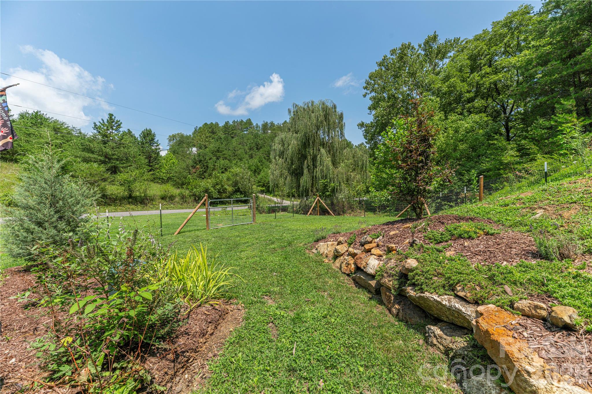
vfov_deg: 81.2
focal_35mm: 14
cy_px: 197
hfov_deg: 104.3
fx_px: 230
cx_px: 296
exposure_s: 1/2000
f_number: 8
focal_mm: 14
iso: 320
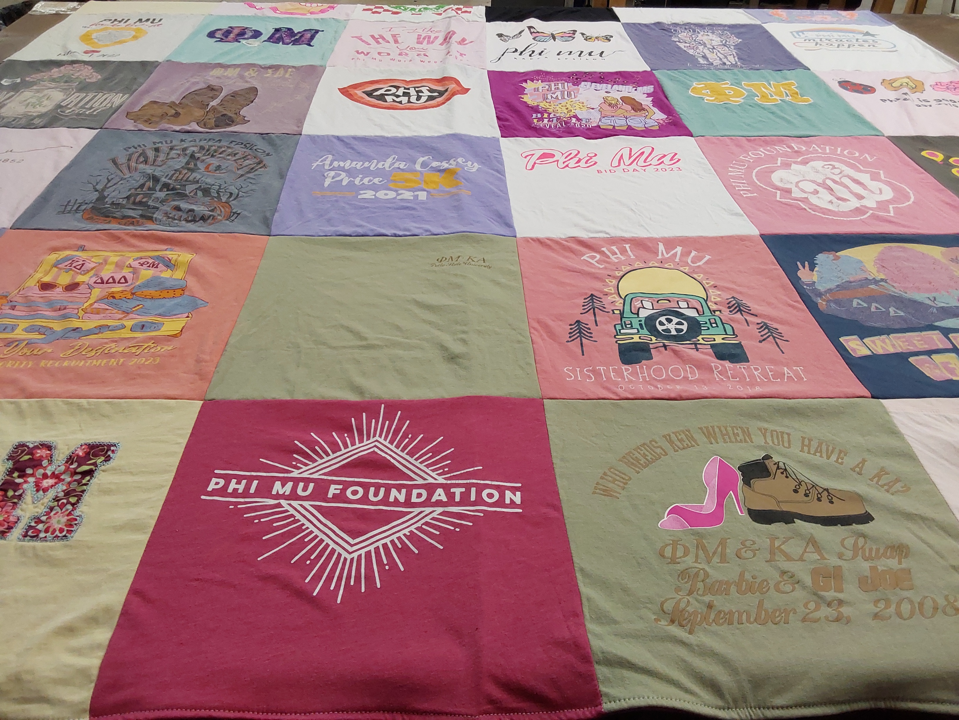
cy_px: 360
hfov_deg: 63.4
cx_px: 480
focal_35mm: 28
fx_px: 776
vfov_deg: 49.7
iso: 100
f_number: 1.9
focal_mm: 2.91
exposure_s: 1/120
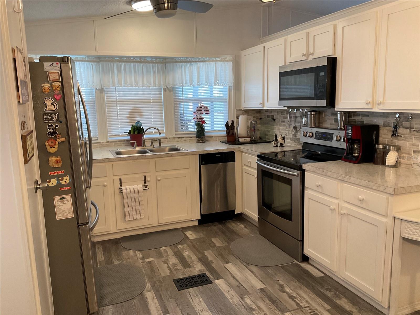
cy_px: 158
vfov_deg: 48.2
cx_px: 210
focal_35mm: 29
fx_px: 352
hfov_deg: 61.7
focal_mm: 3
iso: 100
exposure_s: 1/60
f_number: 1.8
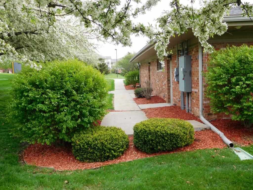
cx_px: 126
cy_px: 95
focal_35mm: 32
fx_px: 234
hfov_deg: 56.8
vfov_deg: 44.2
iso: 125
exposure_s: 1/250
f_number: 3.6
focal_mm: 5.7
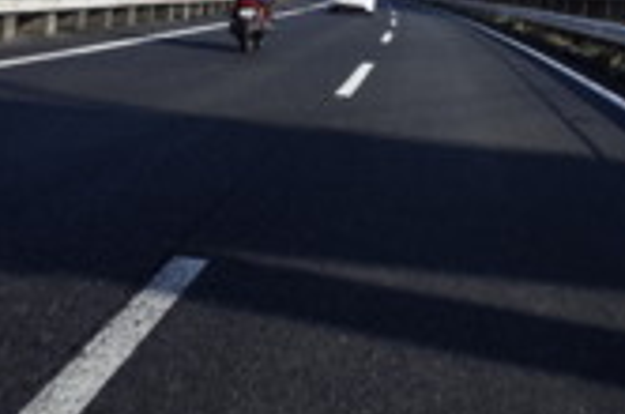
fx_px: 1317
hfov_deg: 26.5
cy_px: -117
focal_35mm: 76
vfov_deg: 16.9
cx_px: 444
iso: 100
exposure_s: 1/750
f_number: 4
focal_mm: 18.3
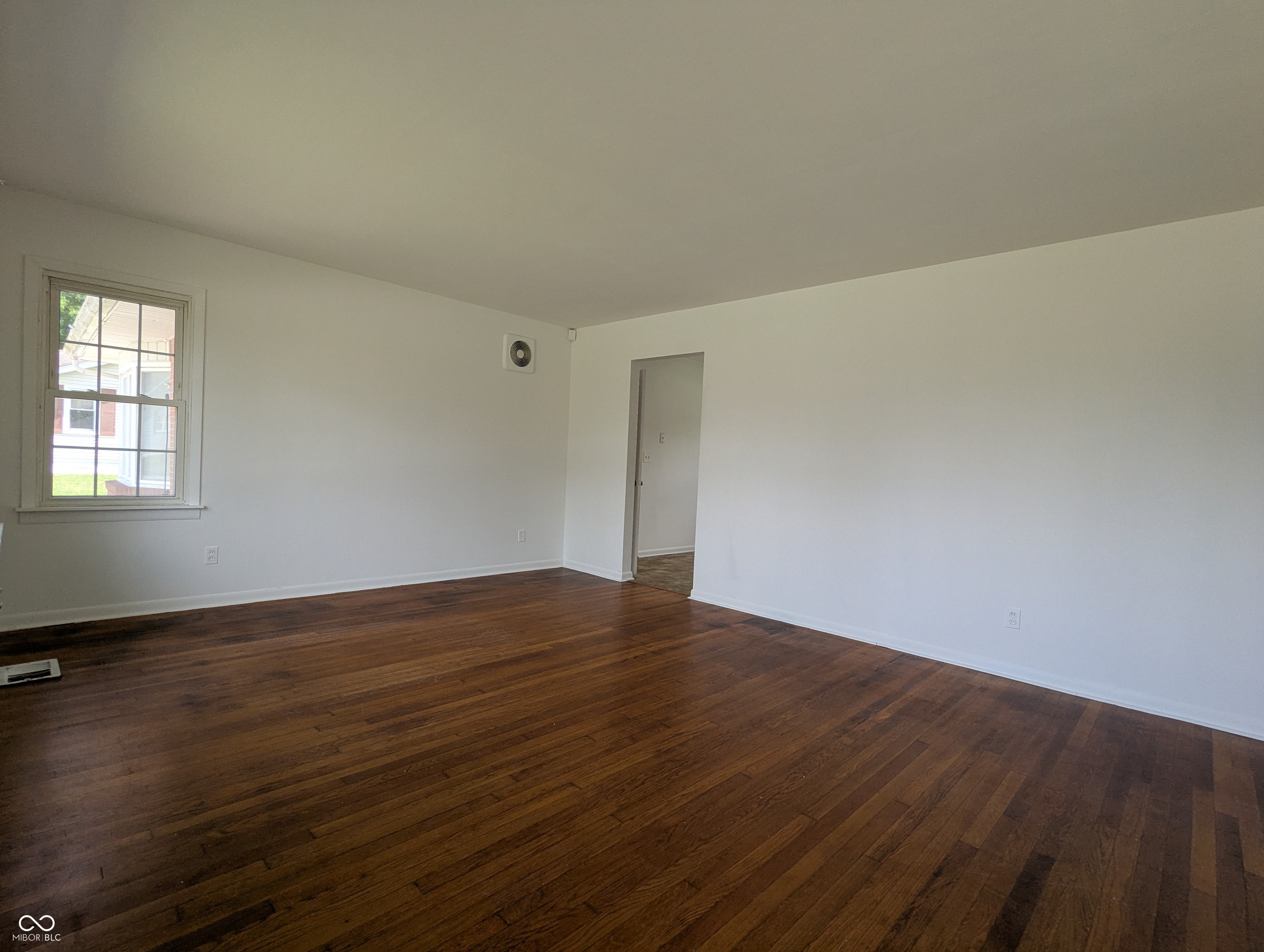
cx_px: 632
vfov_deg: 78.2
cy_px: 476
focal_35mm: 16
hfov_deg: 94.4
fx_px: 585
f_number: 2.2
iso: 67
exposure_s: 1/182
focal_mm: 2.35
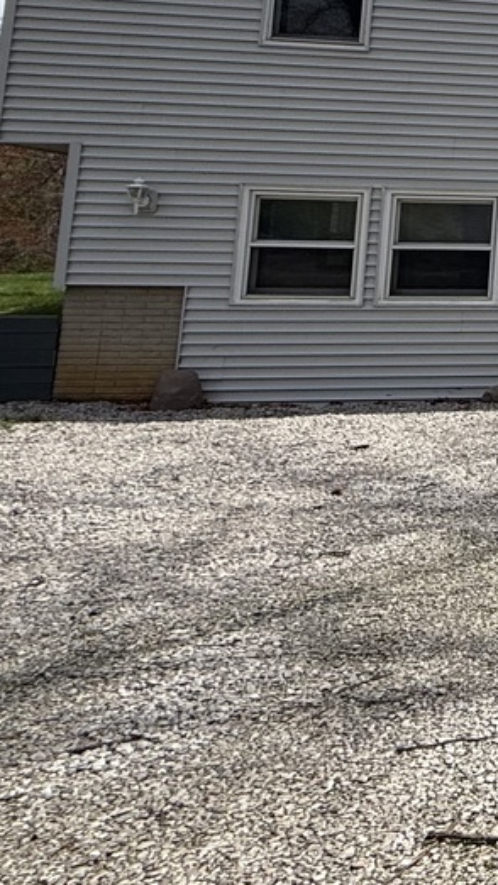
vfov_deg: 45.7
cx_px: 1054
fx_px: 986
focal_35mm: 42
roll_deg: -1.0
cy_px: 169
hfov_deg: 17.5
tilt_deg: +6.5
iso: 50
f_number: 2.2
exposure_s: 1/2024
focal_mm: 2.22
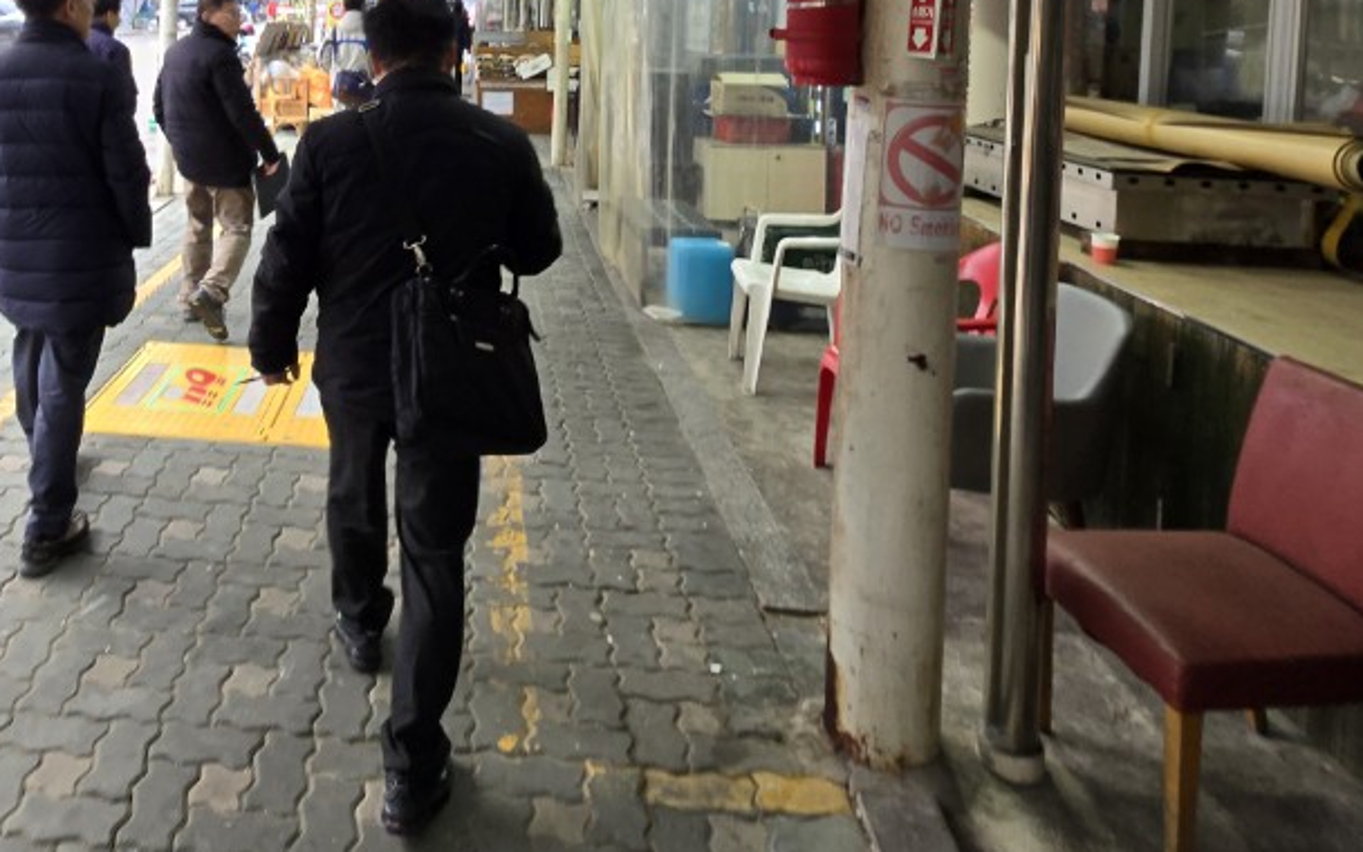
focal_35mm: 29
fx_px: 1077
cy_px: 2
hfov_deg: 60.5
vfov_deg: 38.4
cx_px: 314
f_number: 2.2
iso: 32
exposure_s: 1/60.2
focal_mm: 1.7
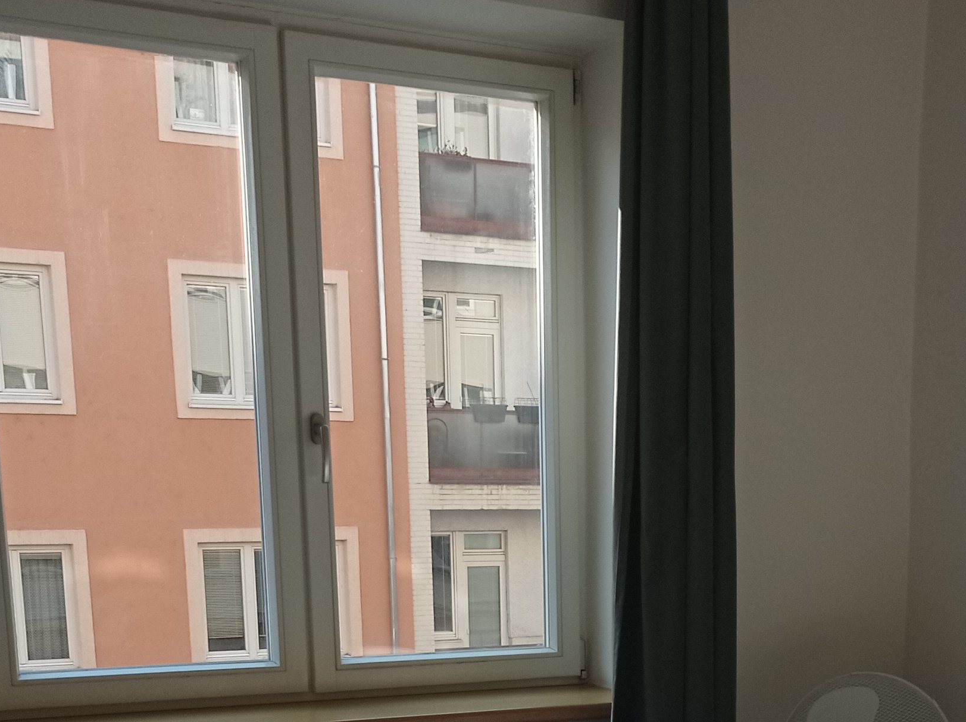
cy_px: 860
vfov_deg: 20.0
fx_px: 1924
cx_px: 759
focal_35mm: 69
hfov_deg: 27.7
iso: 101
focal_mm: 4.7
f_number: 1.79
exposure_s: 1/1010
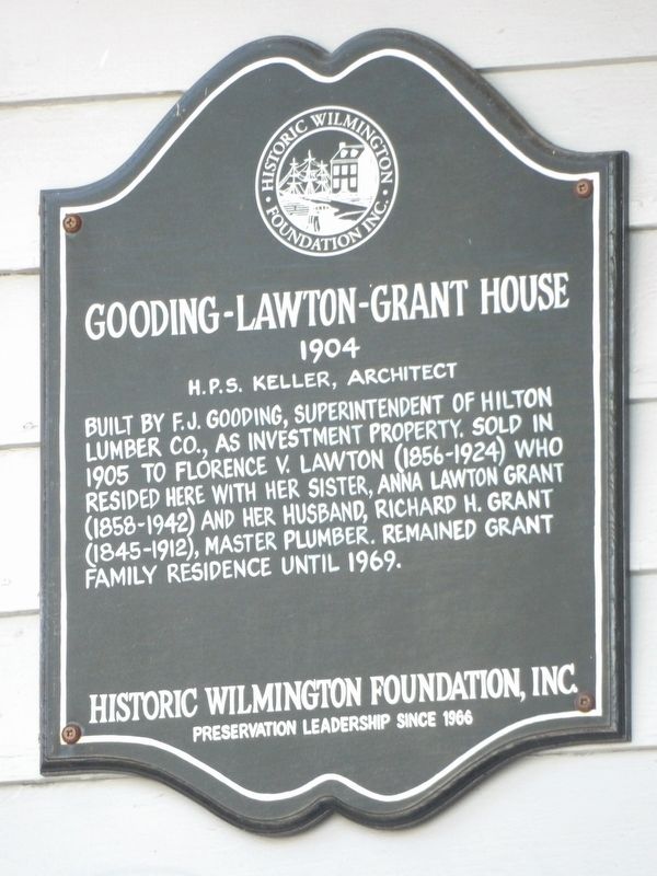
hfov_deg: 1.5
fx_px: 24471
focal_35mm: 967
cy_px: 438
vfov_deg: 2.1
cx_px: 328
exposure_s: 1/50
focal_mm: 173.5
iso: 467
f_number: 5.3
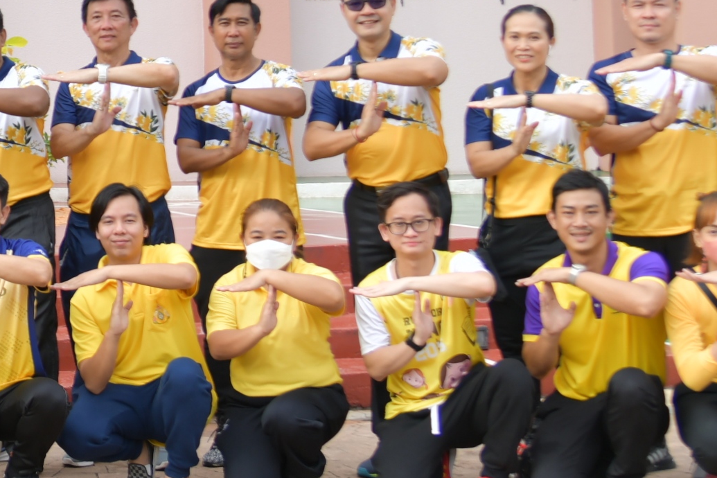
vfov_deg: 12.4
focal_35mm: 108
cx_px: -175
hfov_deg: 17.9
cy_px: -101
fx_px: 2151
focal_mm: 30
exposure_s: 1/250
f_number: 4
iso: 100
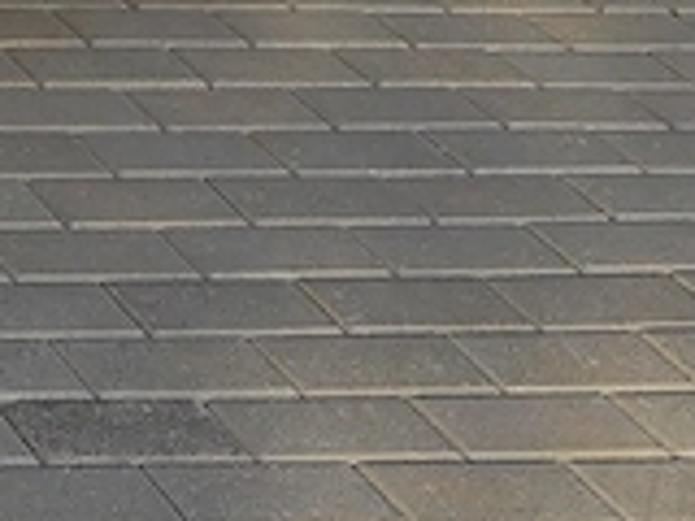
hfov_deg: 11.3
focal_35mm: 144
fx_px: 2891
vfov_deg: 9.8
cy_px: -412
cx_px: -990
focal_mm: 6.3
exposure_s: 1/310
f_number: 1.7
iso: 12
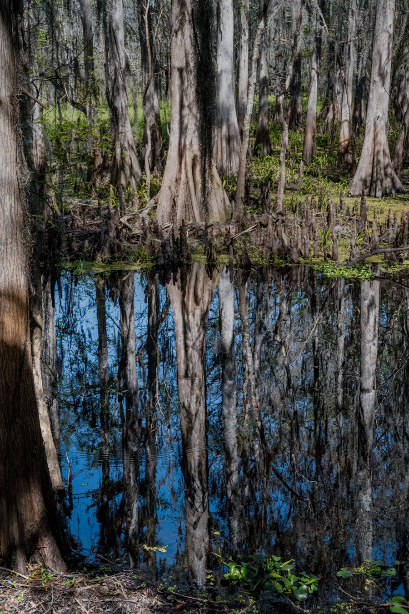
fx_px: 886
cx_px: 204
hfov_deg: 26.0
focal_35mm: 52
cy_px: 307
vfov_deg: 38.2
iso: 800
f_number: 14
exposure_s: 1/320
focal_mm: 52
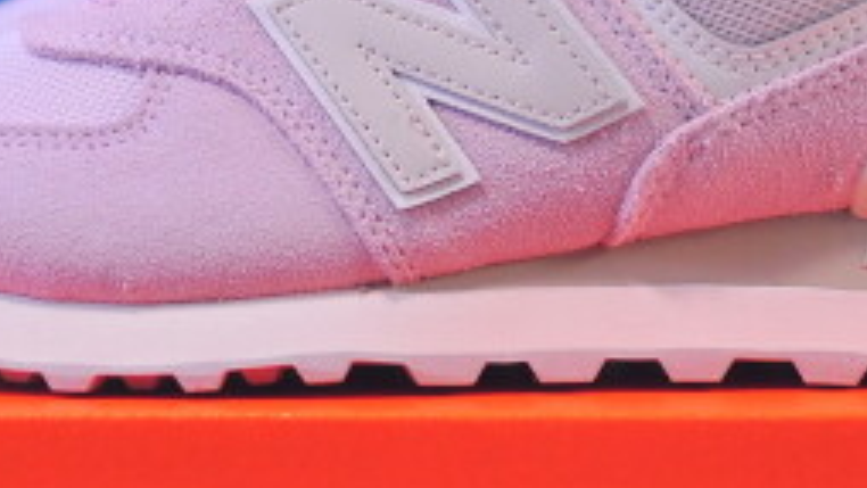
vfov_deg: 4.9
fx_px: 5680
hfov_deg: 8.7
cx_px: 492
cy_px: -319
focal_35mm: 247
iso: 250
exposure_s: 1/320
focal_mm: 50
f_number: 2.5
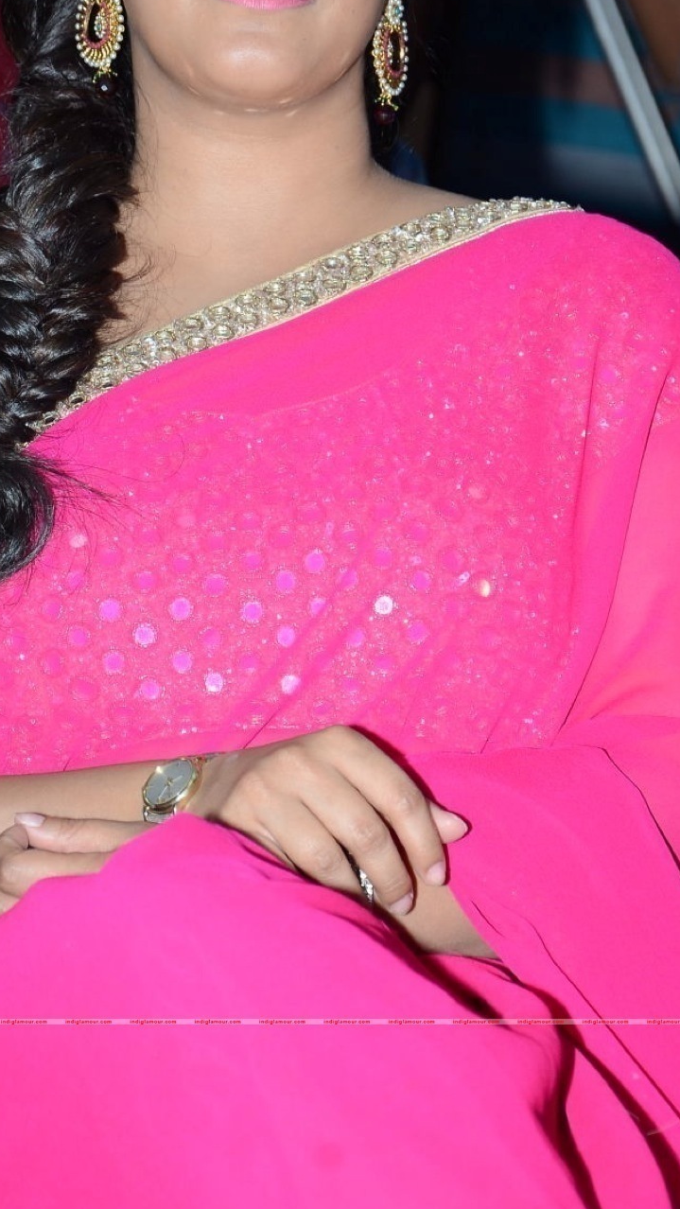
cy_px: 374
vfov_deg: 9.9
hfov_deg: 5.6
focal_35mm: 218
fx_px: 6987
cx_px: 282
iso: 400
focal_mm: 98
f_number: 5.6
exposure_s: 1/125
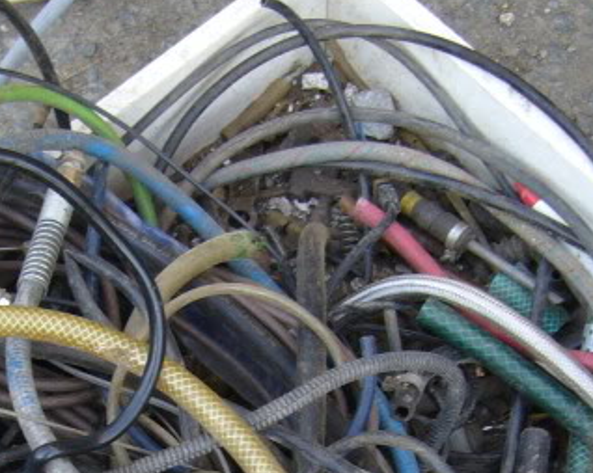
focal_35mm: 86
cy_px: 428
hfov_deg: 22.1
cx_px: 192
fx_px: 1508
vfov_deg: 17.6
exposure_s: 1/30
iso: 80
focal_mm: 5.8
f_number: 2.8
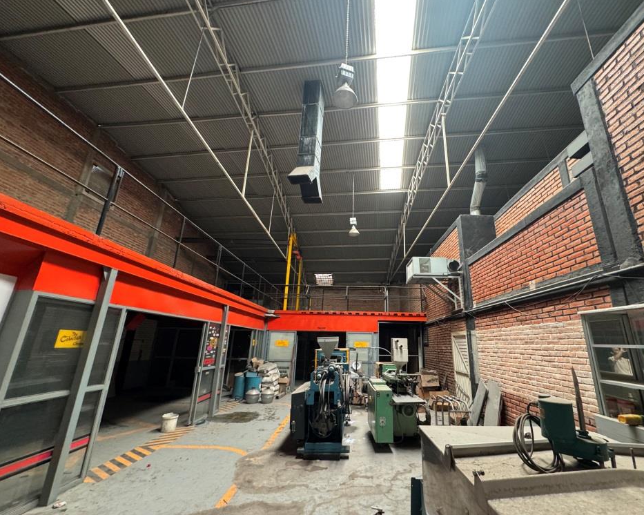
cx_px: 352
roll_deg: -0.7
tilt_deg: +15.6
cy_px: 262
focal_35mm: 15
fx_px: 286
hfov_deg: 96.5
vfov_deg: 84.0
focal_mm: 2.22
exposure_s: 1/60
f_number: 2.2
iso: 640
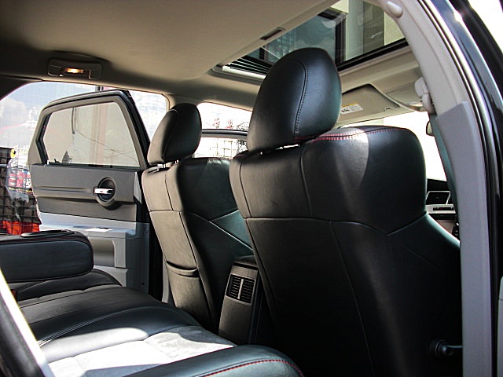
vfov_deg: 39.7
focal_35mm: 36
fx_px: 523
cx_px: 252
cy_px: 188
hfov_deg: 51.4
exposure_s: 1/160
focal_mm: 6.3
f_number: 2.8
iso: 50
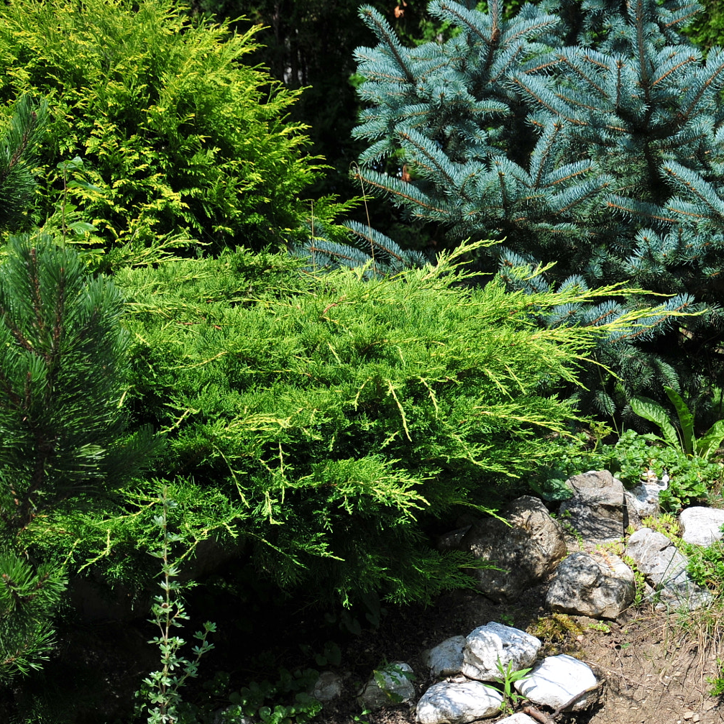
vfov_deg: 19.7
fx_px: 2082
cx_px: 653
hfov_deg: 19.4
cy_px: 440
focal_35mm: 88
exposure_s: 1/1000
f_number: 5
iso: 200
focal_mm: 34
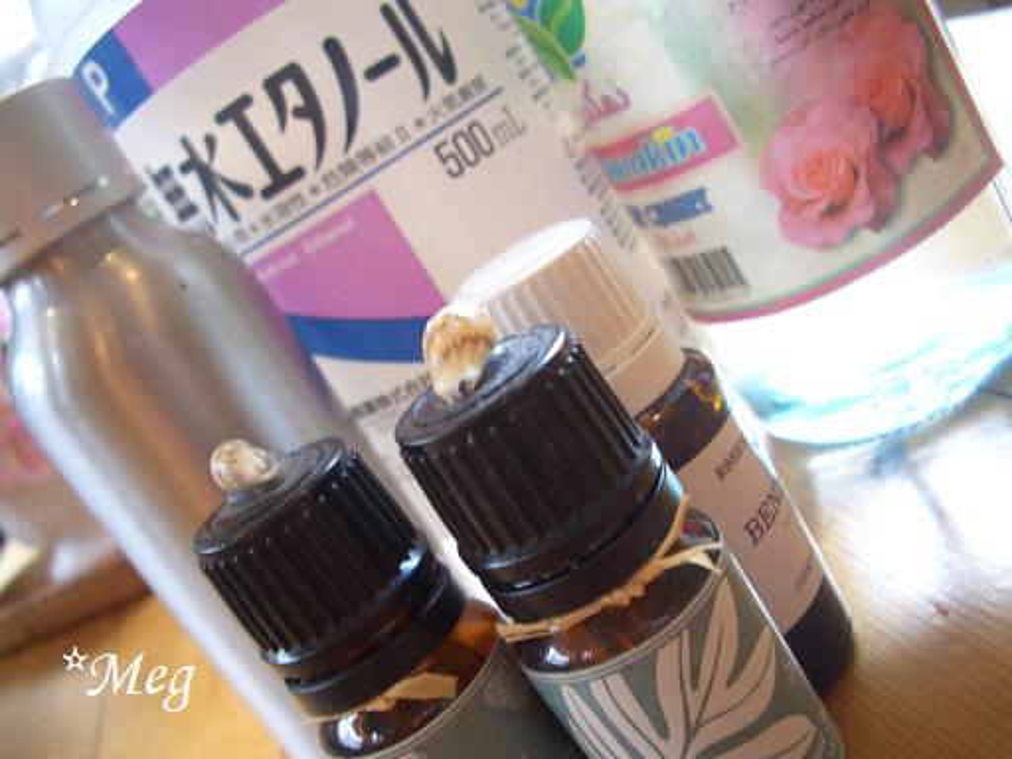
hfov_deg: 52.6
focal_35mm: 35
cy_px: 380
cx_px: 506
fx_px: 1023
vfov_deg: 40.7
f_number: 2.6
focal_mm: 5.8
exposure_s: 1/13
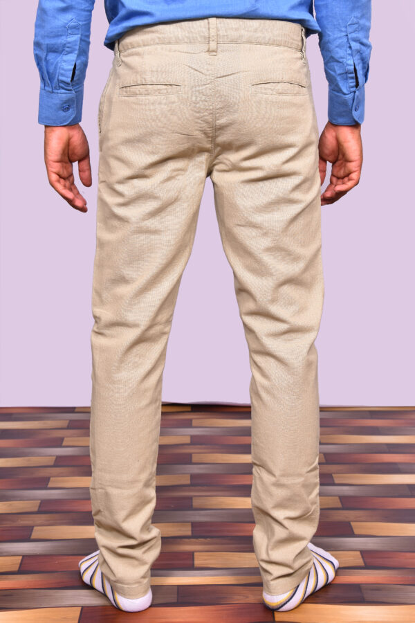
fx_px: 908
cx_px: 208
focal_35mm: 52
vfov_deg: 37.9
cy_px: 312
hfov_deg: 25.8
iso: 250
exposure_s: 1/125
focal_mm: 35
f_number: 8
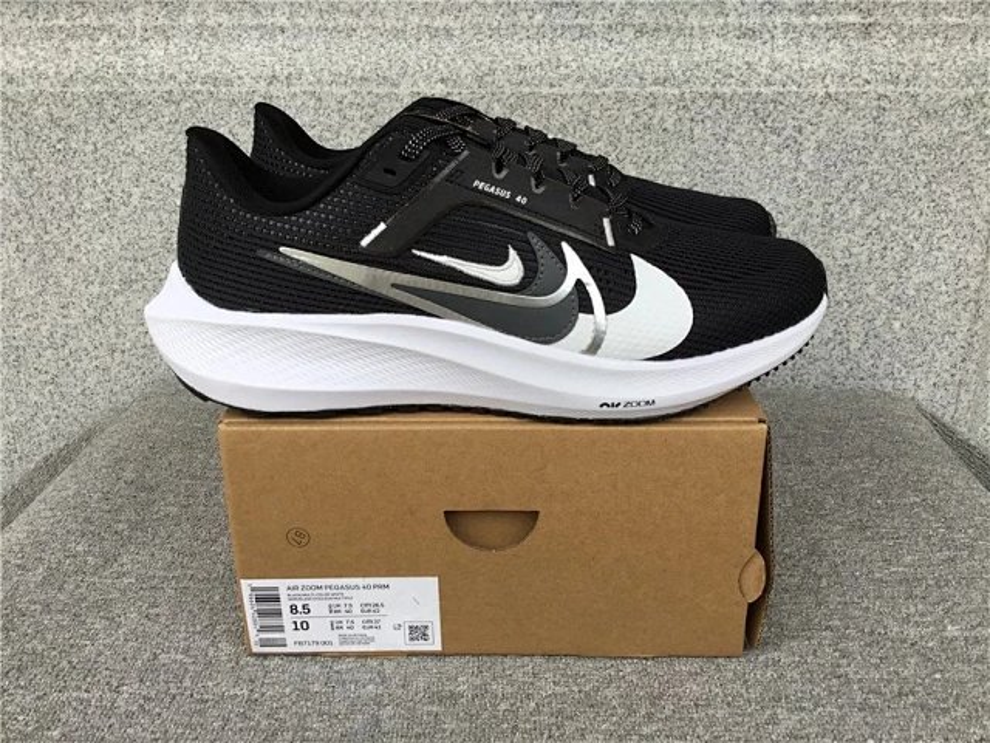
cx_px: 495
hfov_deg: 58.4
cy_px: 372
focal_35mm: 31
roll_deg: +0.6
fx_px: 887
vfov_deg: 45.4
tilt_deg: -21.6
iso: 25
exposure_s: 1/222
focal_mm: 3.3
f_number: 2.4
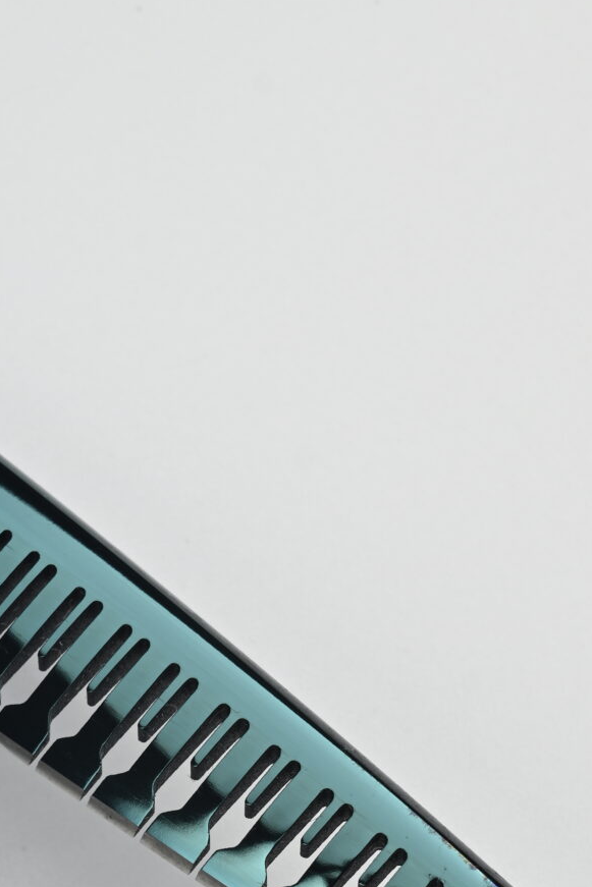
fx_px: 5350
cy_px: 828
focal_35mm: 217
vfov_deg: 9.4
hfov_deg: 6.3
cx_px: 153
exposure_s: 1/160
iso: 64
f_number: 10
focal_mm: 70
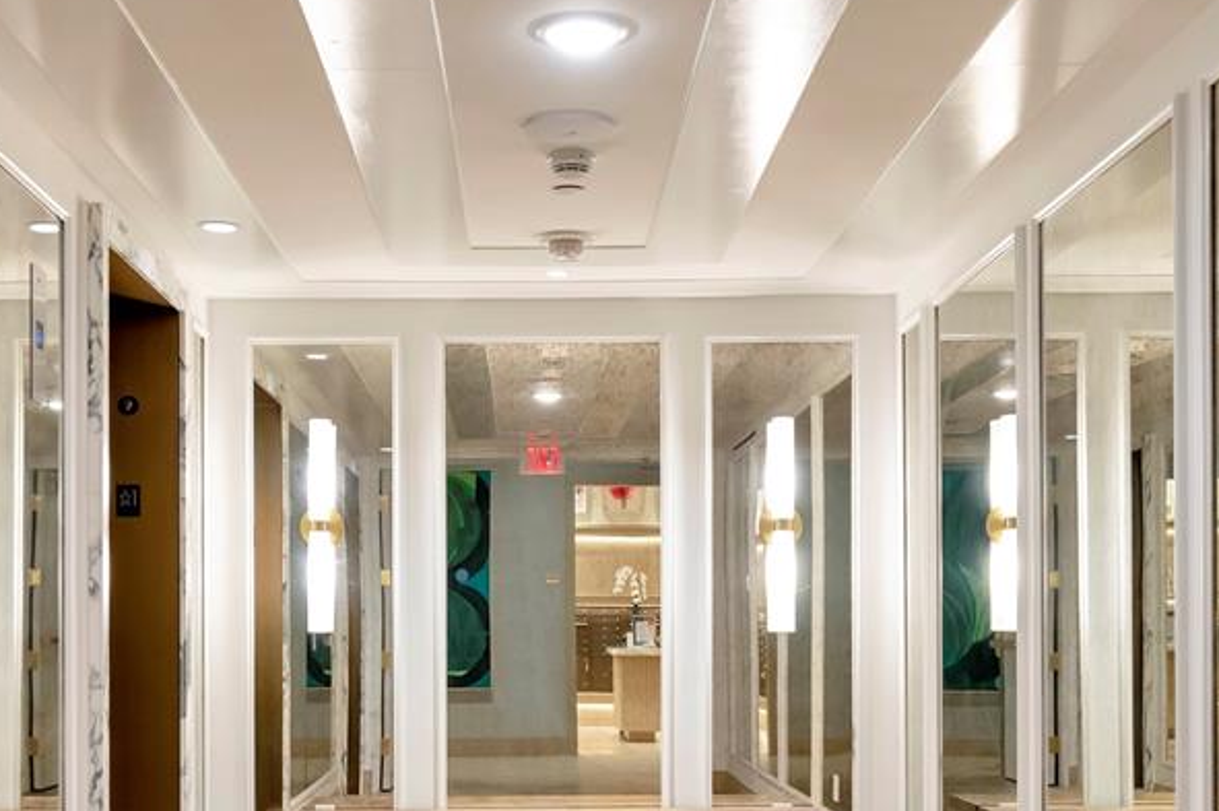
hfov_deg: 38.1
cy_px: 640
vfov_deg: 25.5
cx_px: 514
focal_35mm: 52
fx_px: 1759
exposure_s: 1/20
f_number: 7.1
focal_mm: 20
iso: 640
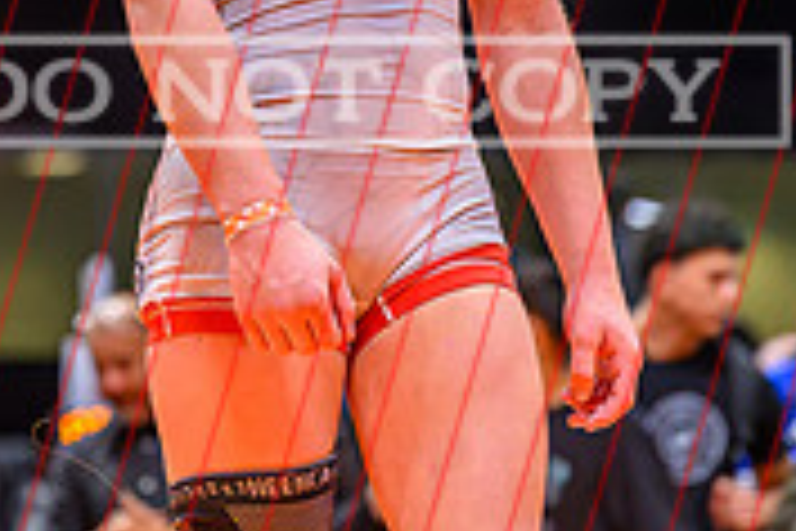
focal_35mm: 327
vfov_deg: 4.2
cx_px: 272
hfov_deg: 6.3
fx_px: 7230
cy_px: -61
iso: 2500
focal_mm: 73
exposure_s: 1/640
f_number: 2.8
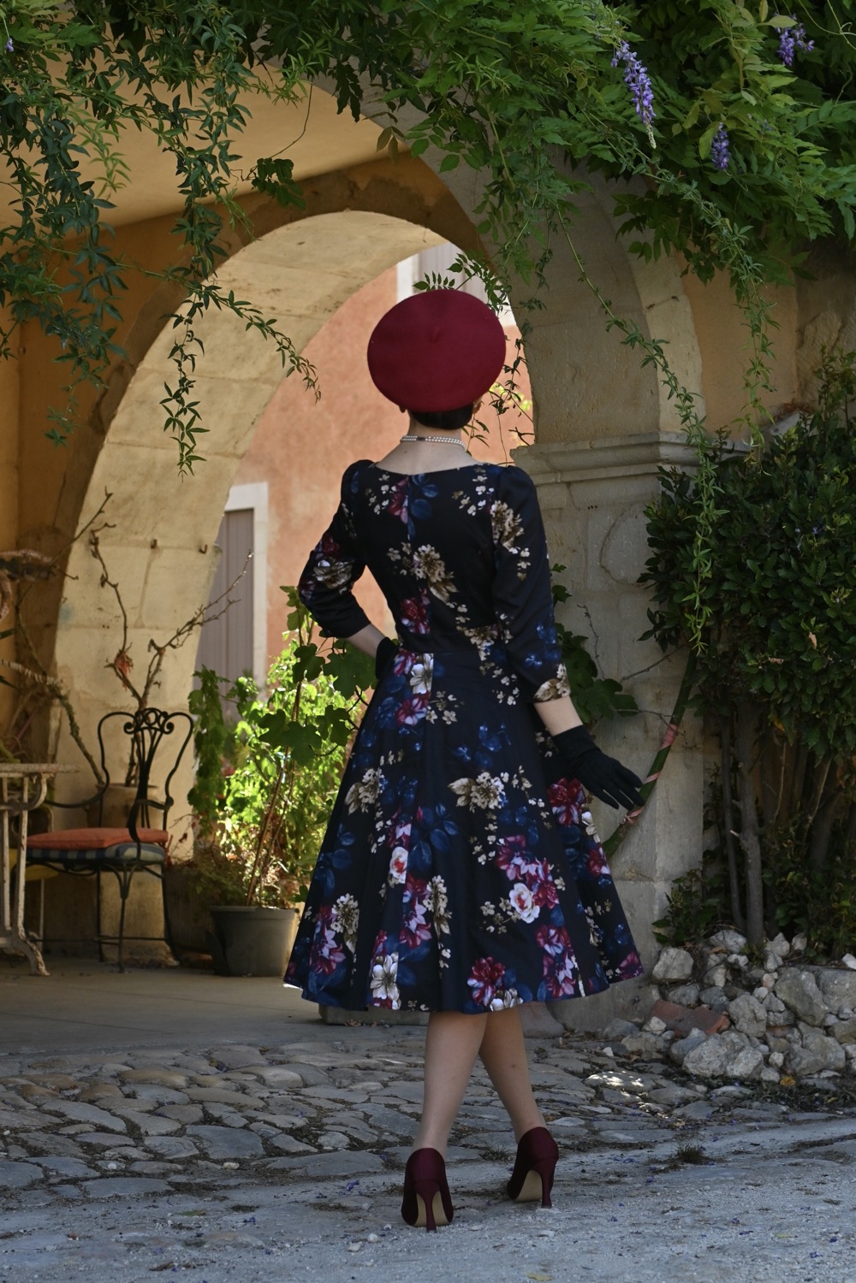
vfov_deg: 27.0
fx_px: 2675
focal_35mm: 75
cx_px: 428
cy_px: 642
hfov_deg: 18.2
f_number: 4
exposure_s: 1/1250
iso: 160
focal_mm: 50
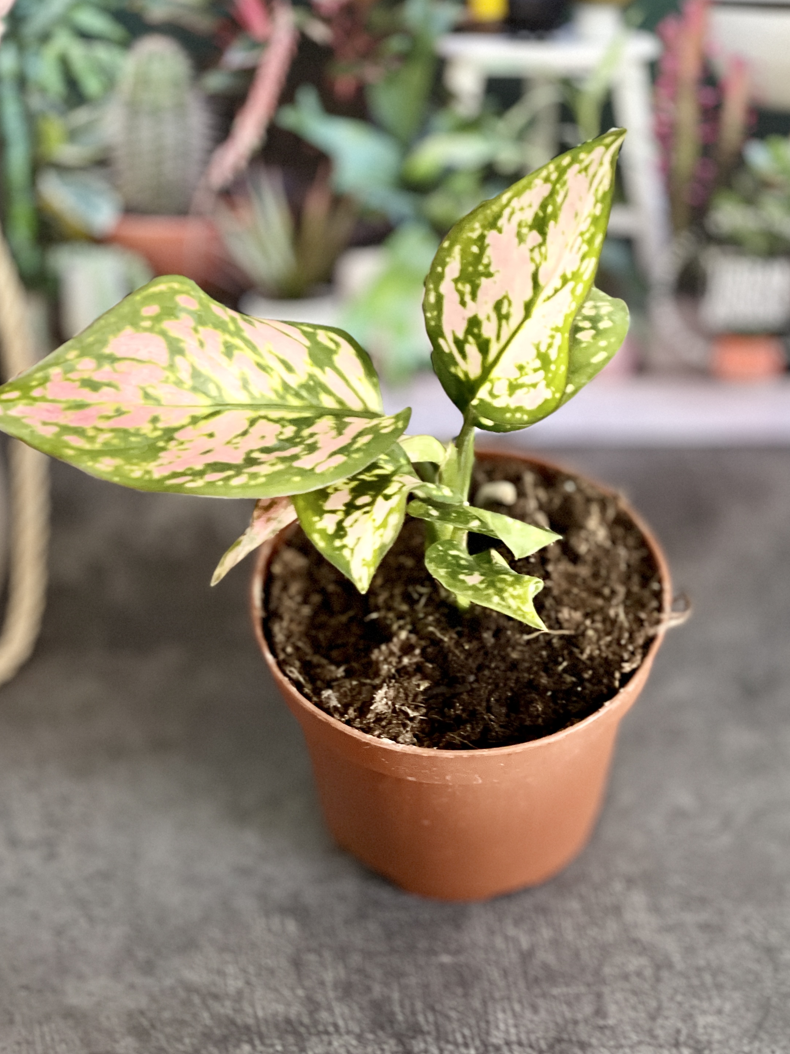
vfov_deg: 21.8
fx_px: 2739
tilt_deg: -47.2
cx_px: 431
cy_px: 544
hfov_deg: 16.4
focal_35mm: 90
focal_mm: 7.5
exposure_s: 1/33
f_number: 2.2
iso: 320
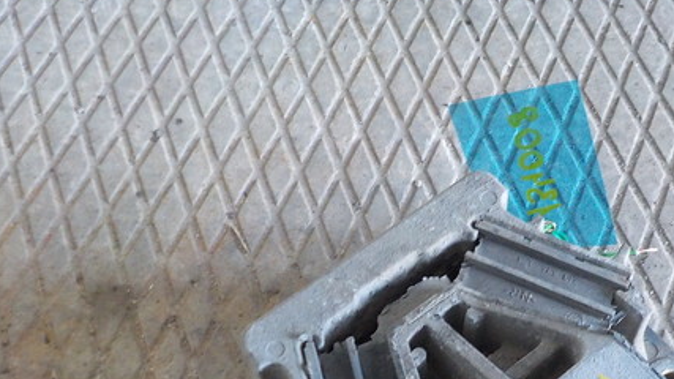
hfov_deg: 41.8
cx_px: 426
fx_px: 876
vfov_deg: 23.6
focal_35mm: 49
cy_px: 355
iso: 400
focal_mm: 4.1
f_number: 3.3
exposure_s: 1/15
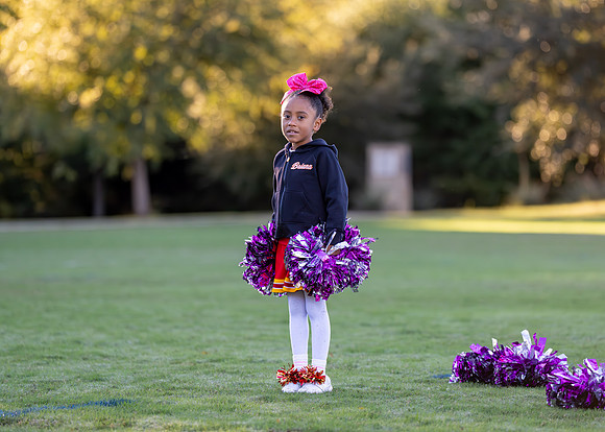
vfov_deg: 8.2
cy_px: 206
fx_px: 3018
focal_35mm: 176
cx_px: 308
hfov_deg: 11.4
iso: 1600
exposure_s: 1/3200
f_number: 2.8
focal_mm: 146
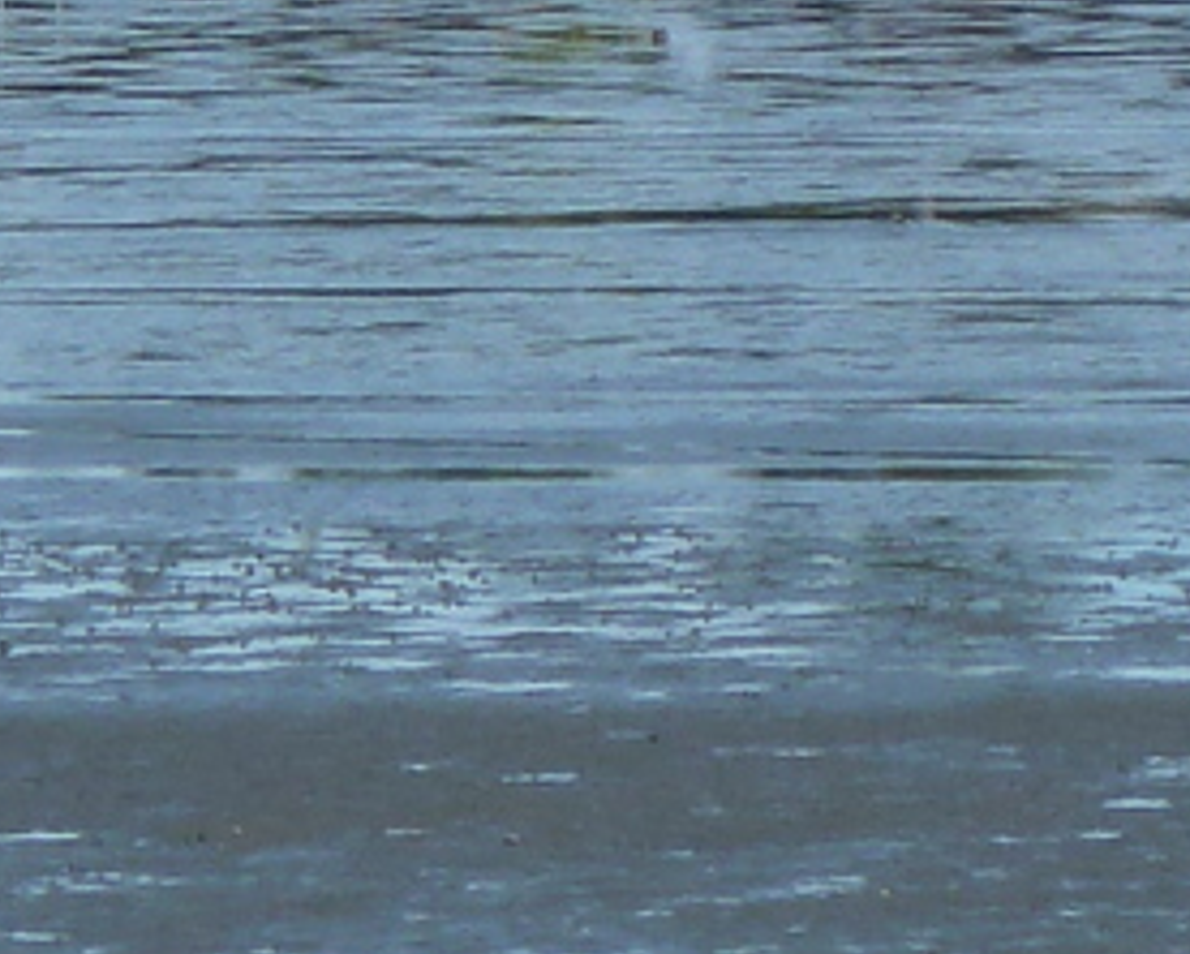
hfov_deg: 1.6
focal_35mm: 1184
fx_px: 41729
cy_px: -769
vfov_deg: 1.3
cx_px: 1521
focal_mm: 34.4
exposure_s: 1/500
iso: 80
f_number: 4.6
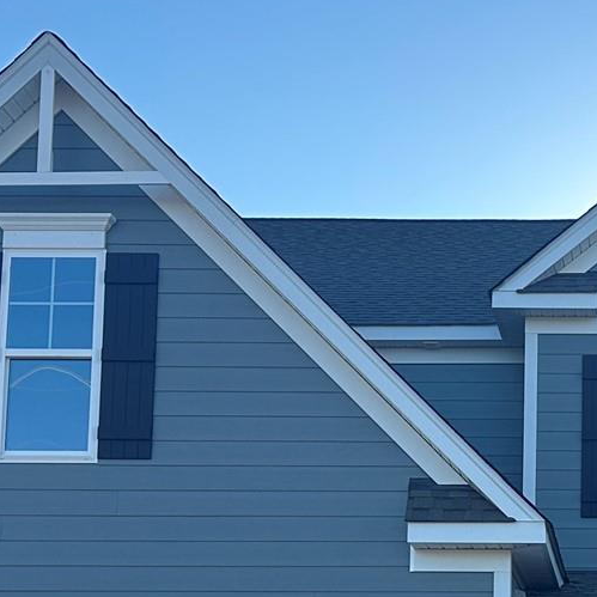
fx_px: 1698
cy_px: 583
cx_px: 627
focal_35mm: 87
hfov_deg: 19.3
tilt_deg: +8.5
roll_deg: -0.3
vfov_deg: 19.4
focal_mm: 6.86
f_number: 1.78
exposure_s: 1/2469
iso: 80
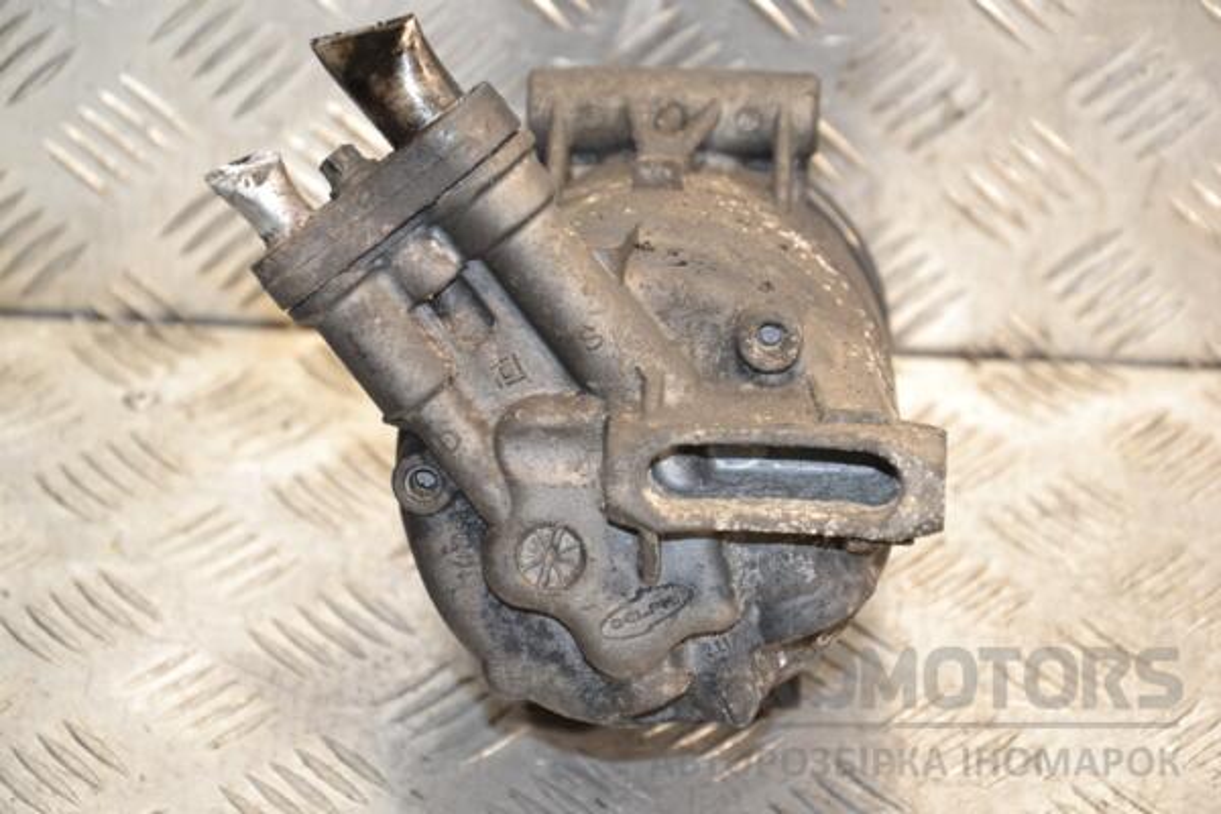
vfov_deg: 12.2
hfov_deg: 18.2
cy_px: 407
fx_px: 3815
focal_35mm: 112
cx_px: 610
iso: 800
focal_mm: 75
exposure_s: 1/60
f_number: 5.3
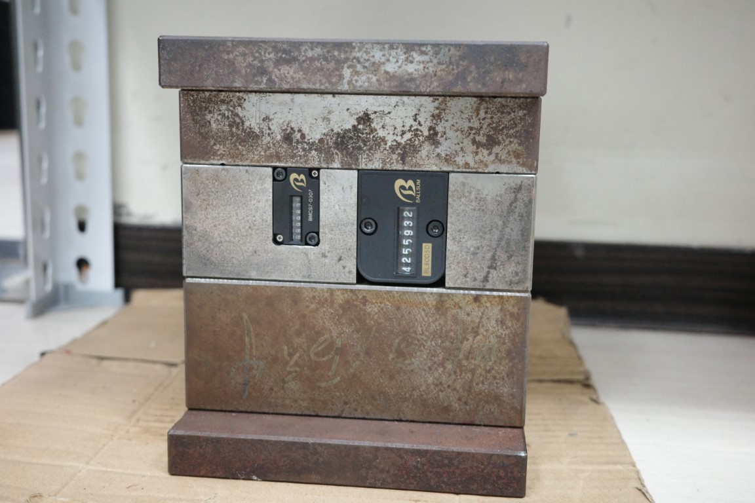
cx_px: 378
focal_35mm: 40
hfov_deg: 48.5
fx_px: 839
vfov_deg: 33.4
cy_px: 252
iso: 3200
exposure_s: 1/40
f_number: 4
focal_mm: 26
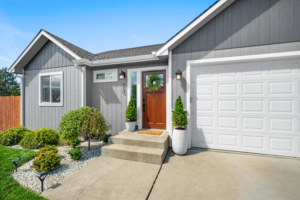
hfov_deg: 96.7
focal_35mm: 16
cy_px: 100
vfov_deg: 73.7
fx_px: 133
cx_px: 150
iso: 100
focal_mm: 16
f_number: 8
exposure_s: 1/320
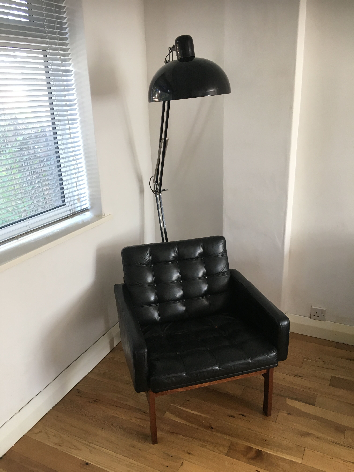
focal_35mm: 29
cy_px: 236
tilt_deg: -19.2
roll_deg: +1.1
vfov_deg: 61.7
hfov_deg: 48.2
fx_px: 395
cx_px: 177
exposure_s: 1/33
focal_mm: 4.15
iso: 80
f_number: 2.2
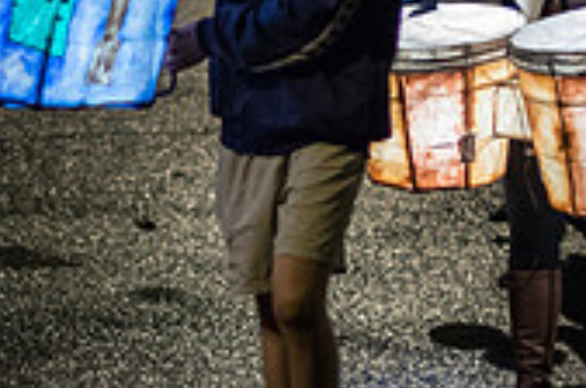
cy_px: 87
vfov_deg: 5.3
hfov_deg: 8.0
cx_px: 118
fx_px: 4192
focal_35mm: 258
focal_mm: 50
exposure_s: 1/100
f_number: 1.8
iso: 1000
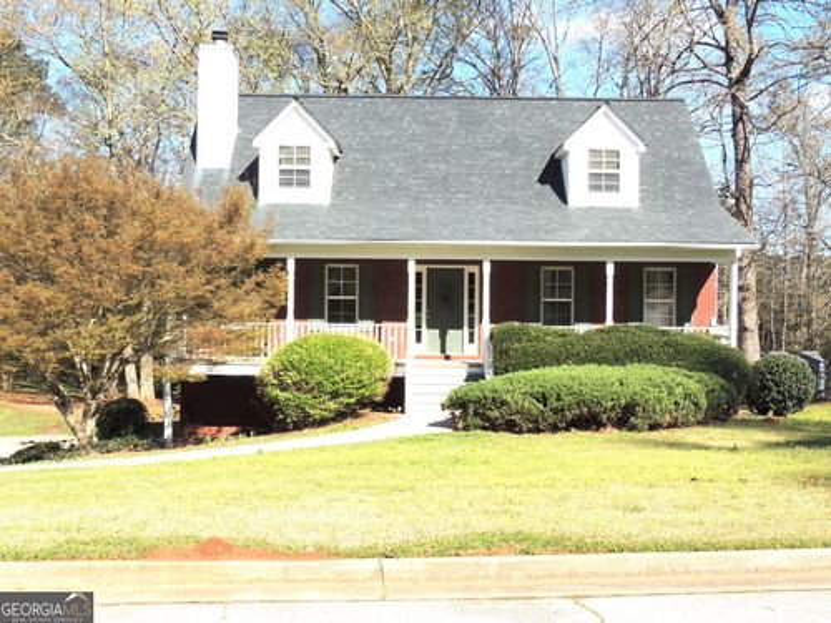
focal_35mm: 43
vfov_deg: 33.6
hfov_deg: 43.9
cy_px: 312
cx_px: 416
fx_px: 1032
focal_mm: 7.6
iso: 100
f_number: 3.4
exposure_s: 1/1000
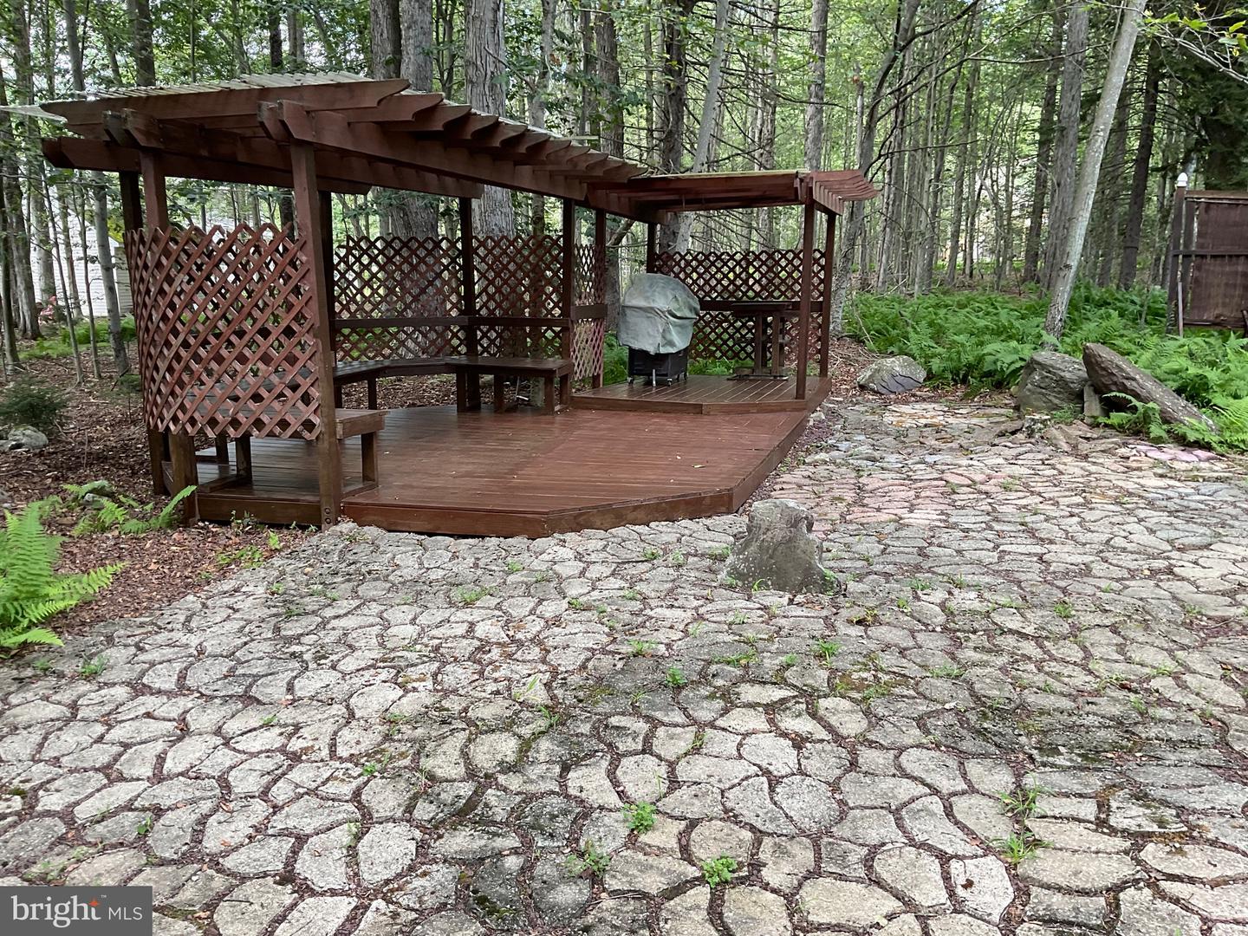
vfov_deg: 48.2
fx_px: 1046
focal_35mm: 29
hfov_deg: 61.7
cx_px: 624
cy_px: 468
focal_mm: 3
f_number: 1.8
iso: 40
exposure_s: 1/122
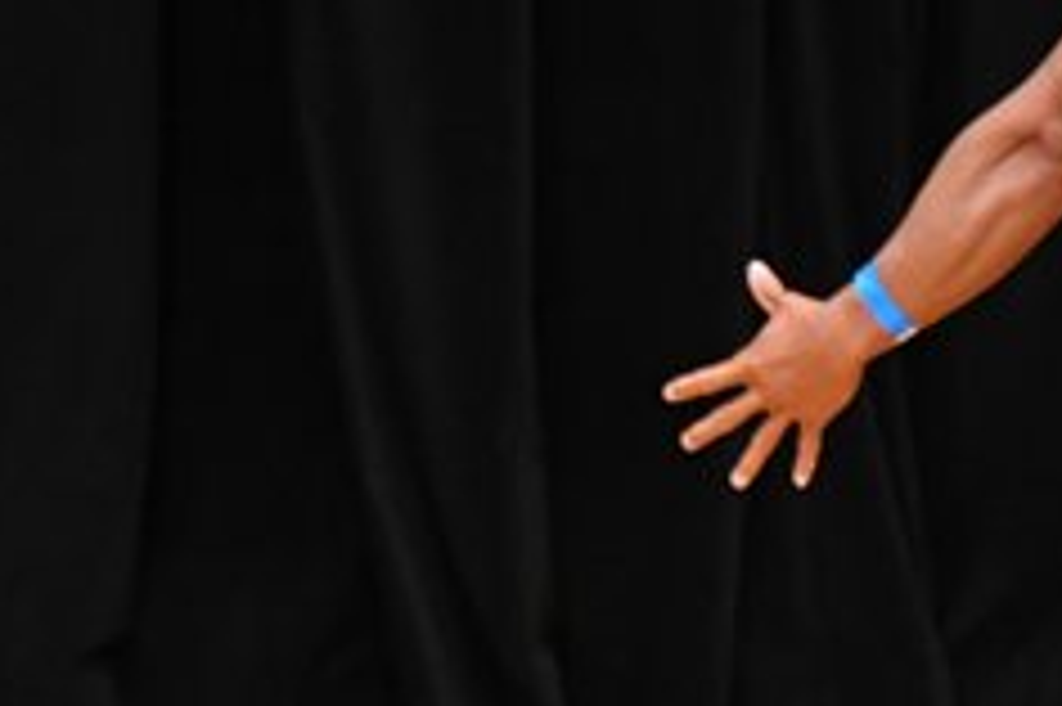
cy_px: 364
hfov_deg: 2.2
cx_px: 1541
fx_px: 27592
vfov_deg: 1.5
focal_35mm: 936
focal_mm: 190
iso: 3200
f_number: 5.6
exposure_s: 1/400
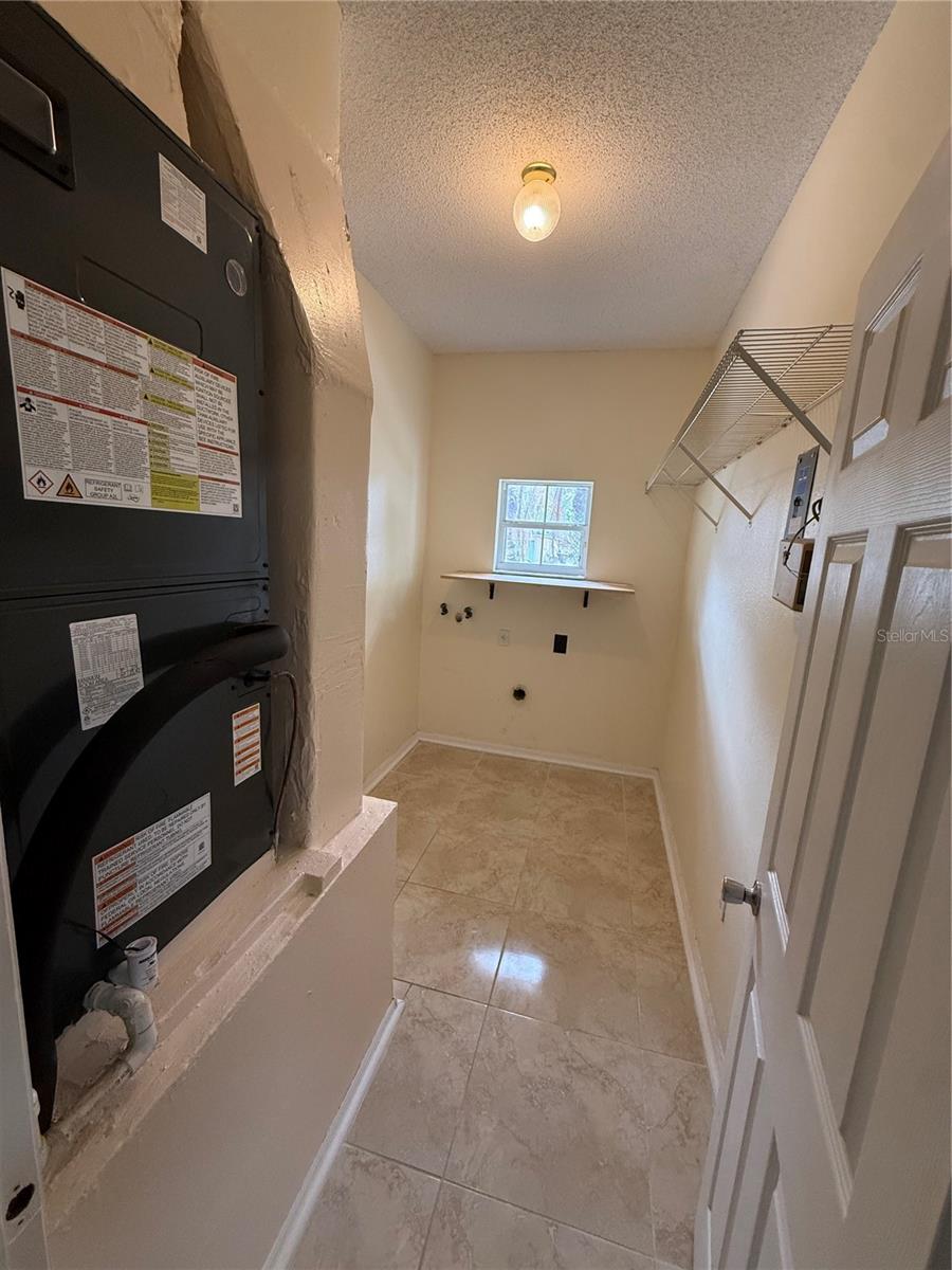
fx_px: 513
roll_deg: -4.1
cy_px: 635
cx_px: 476
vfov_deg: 102.1
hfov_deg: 85.7
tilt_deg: -9.8
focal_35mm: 14
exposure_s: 1/120
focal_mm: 2.22
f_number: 2.2
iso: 320
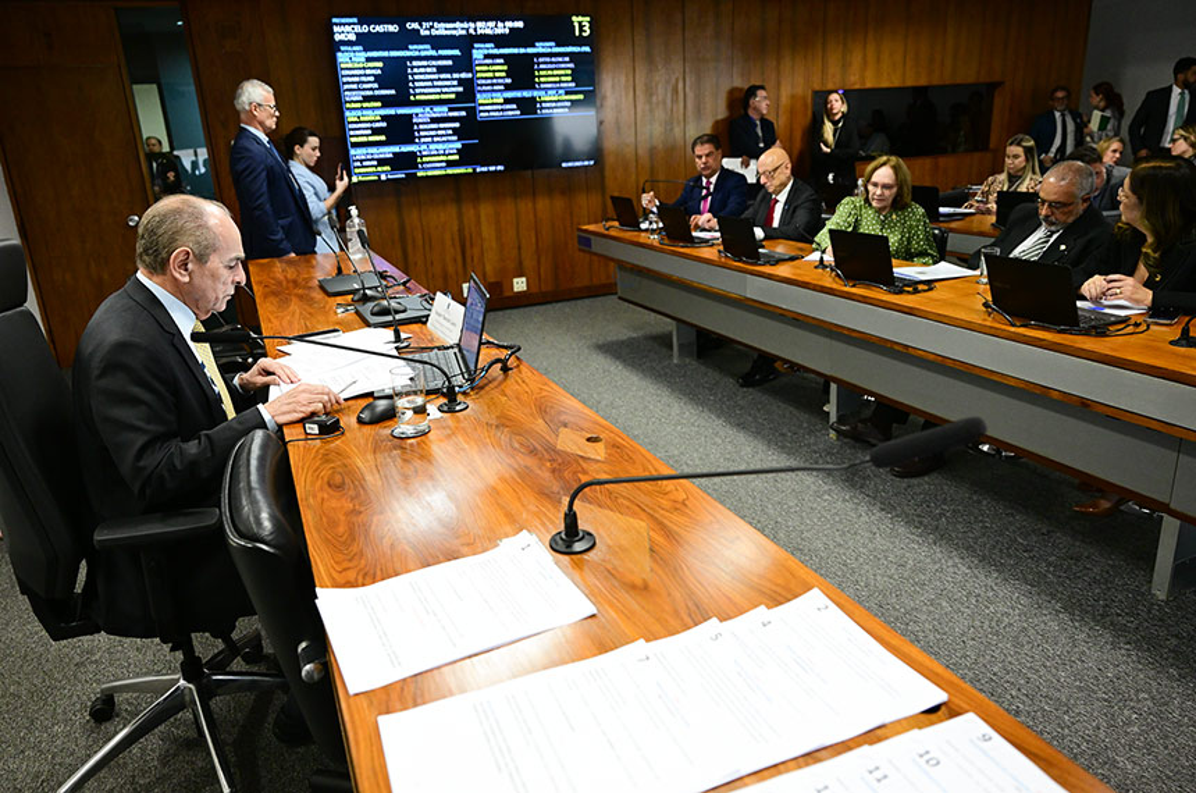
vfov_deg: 52.9
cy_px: 396
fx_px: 796
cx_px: 598
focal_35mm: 24
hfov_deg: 73.8
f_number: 3.5
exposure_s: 1/200
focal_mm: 24
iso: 3200
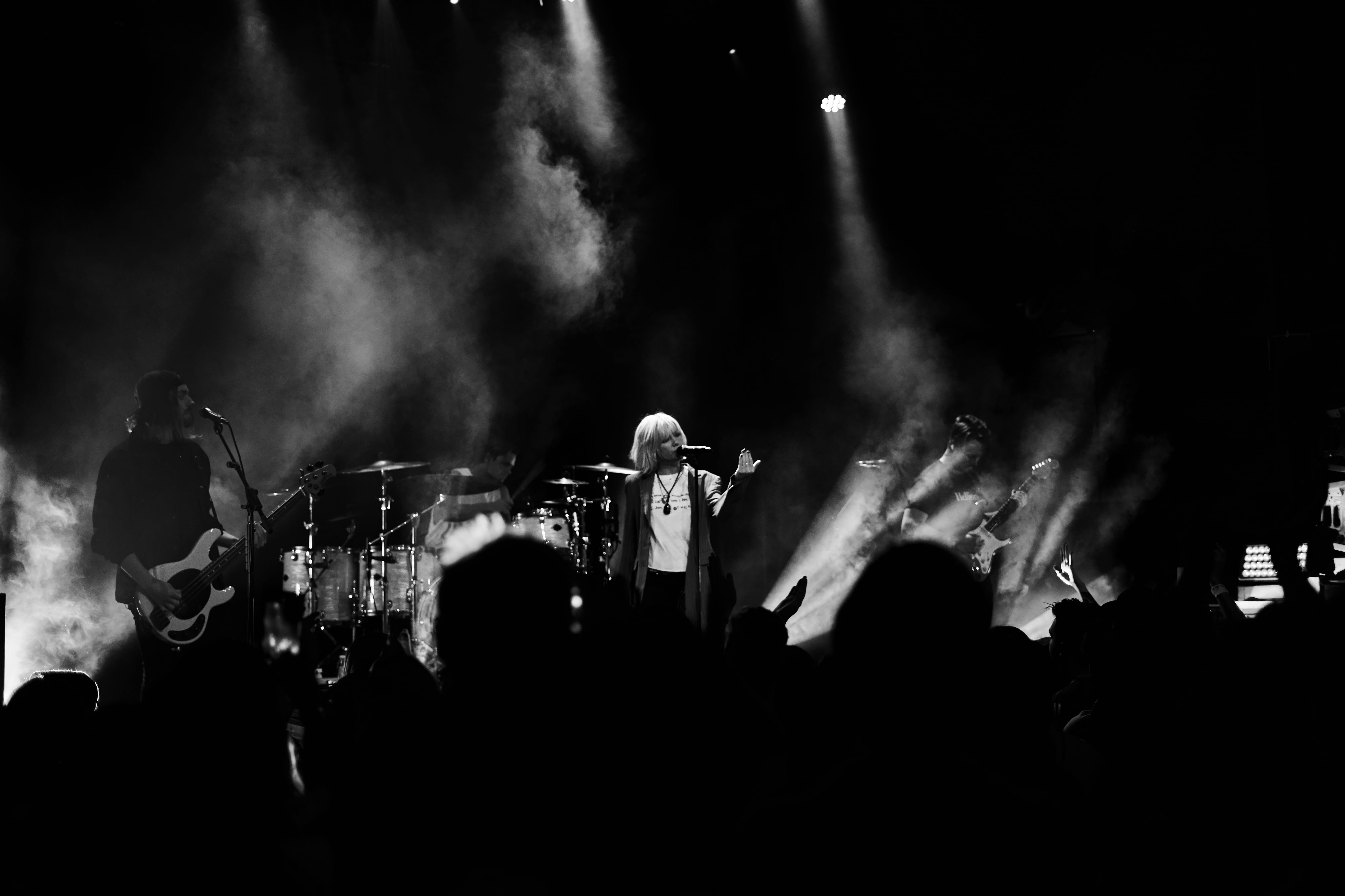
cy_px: 448
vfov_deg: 27.0
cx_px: 672
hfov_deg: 39.6
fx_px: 1868
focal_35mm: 50
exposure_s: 1/200
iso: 640
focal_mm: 50
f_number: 1.8
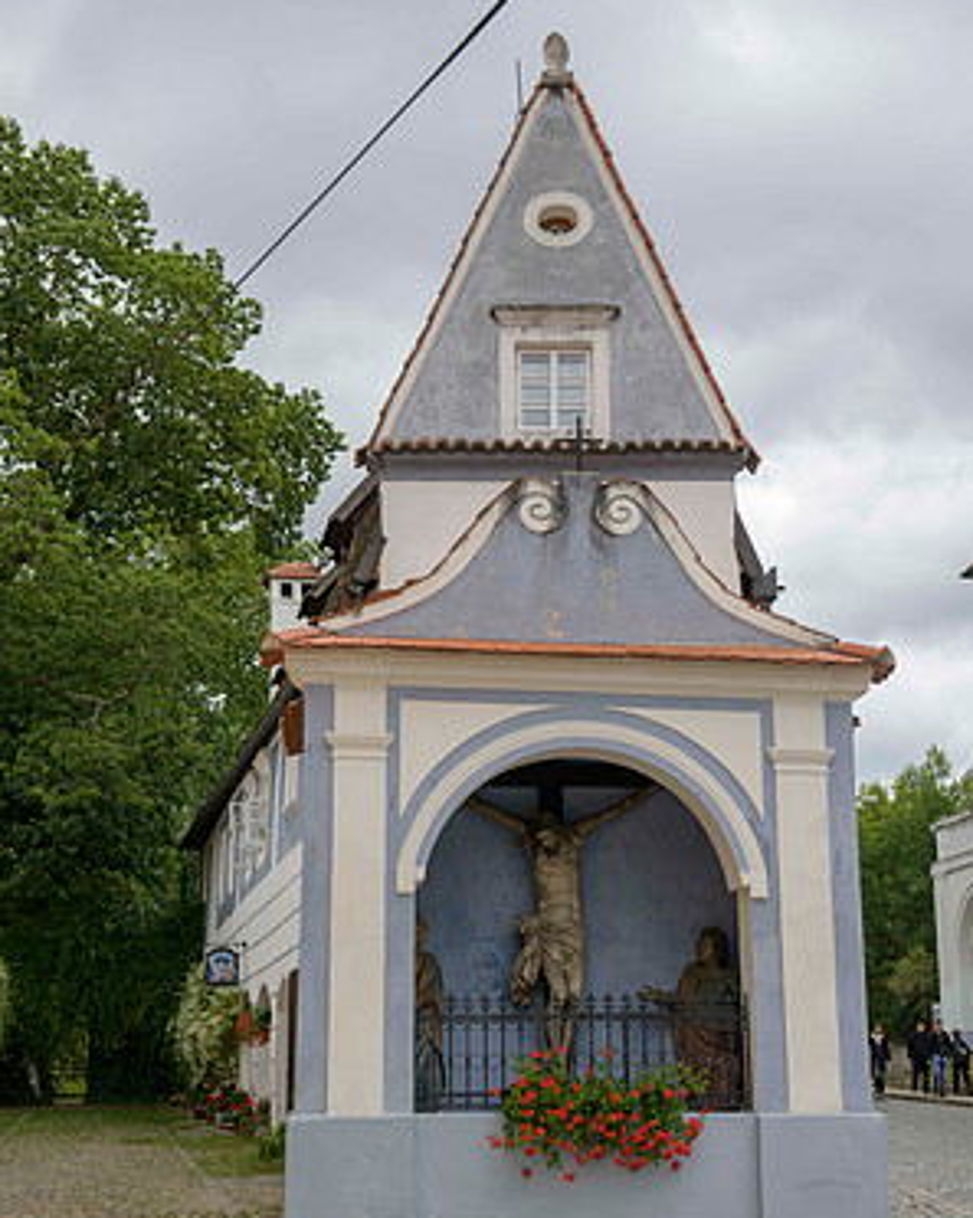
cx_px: 488
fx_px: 1802
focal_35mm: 50
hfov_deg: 30.2
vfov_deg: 37.2
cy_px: 720
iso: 64
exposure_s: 1/200
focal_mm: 44
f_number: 4.5
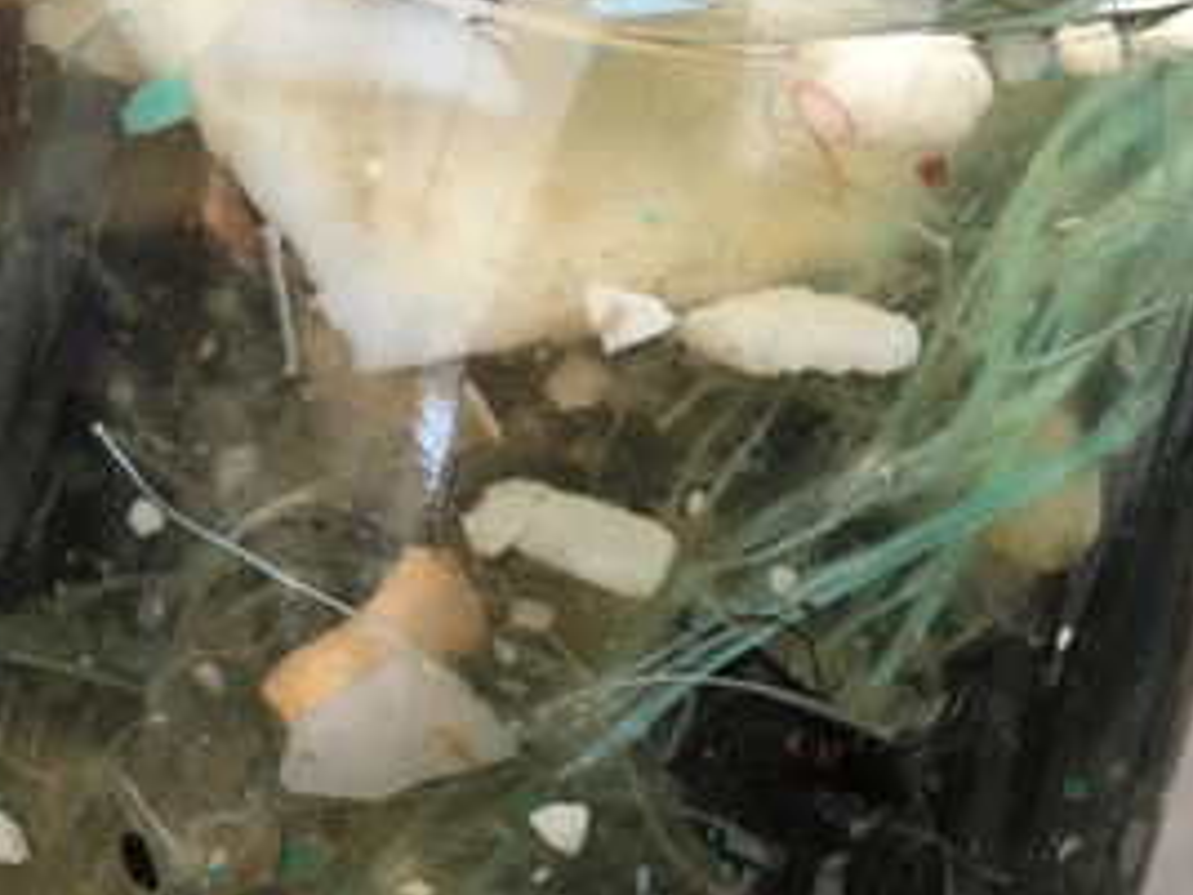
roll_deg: -7.5
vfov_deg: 28.0
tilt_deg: -39.7
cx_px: 423
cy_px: 454
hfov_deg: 36.5
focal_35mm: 52
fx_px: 1792
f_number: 2.2
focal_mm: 4.15
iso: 160
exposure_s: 1/30
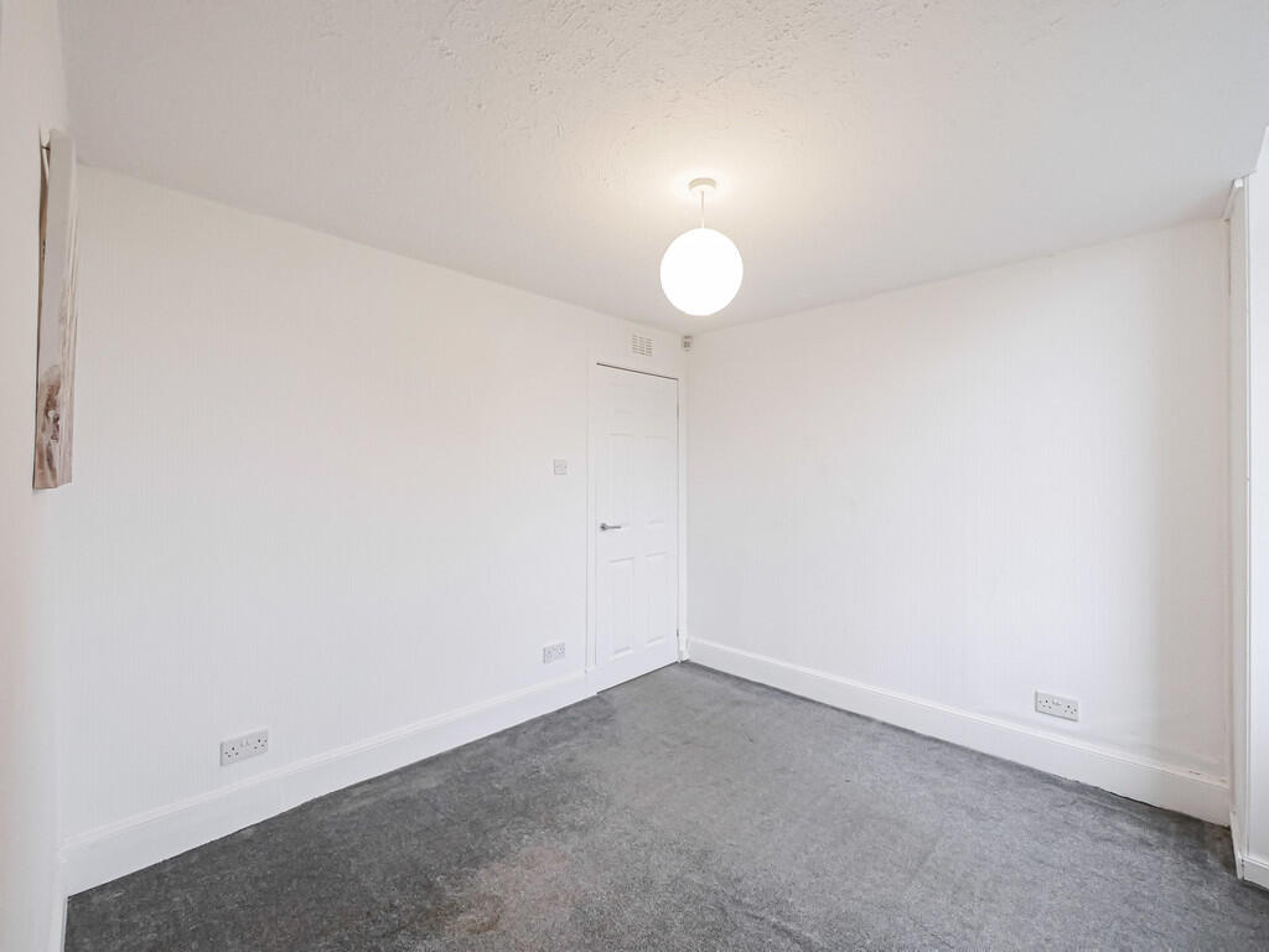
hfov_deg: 102.1
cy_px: 476
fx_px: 513
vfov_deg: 85.7
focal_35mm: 14
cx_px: 634
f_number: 4
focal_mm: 7
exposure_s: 1/60
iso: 1250
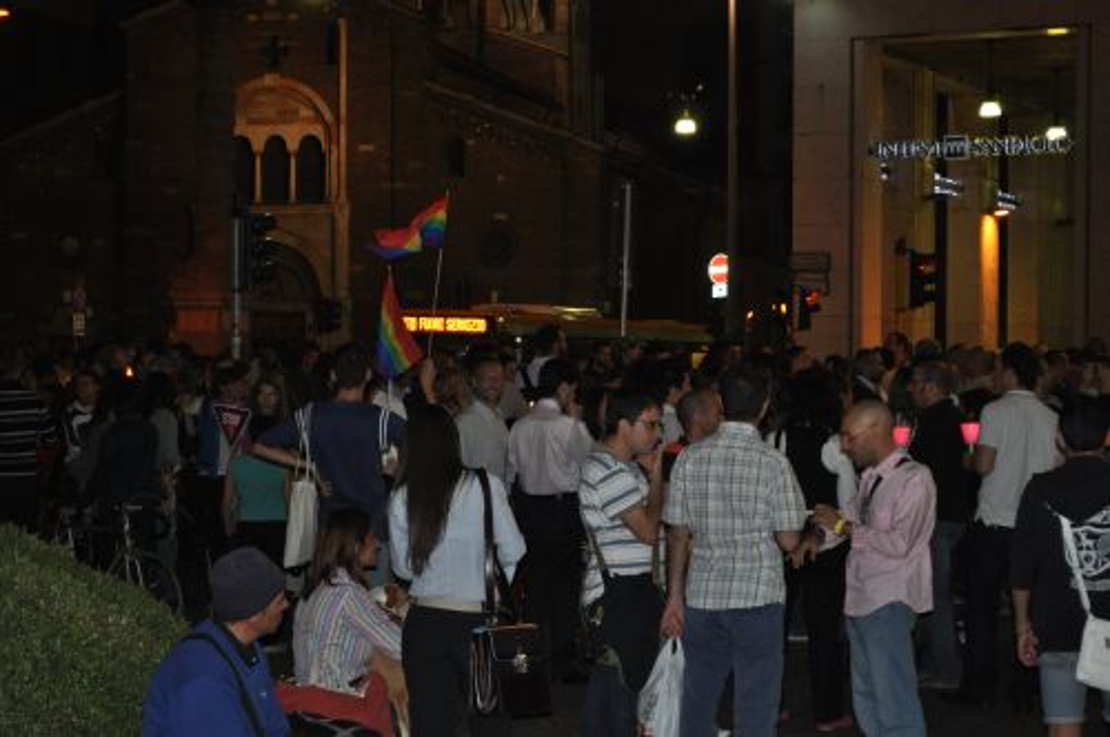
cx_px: 555
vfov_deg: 16.5
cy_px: 368
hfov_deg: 24.6
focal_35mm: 82
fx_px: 2540
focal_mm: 55
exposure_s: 1/60
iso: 800
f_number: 5.6
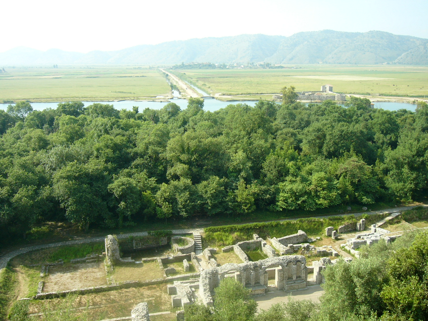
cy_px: 160
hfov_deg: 52.6
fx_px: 433
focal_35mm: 35
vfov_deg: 40.7
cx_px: 214
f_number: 8
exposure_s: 1/60
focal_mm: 5.8
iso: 50
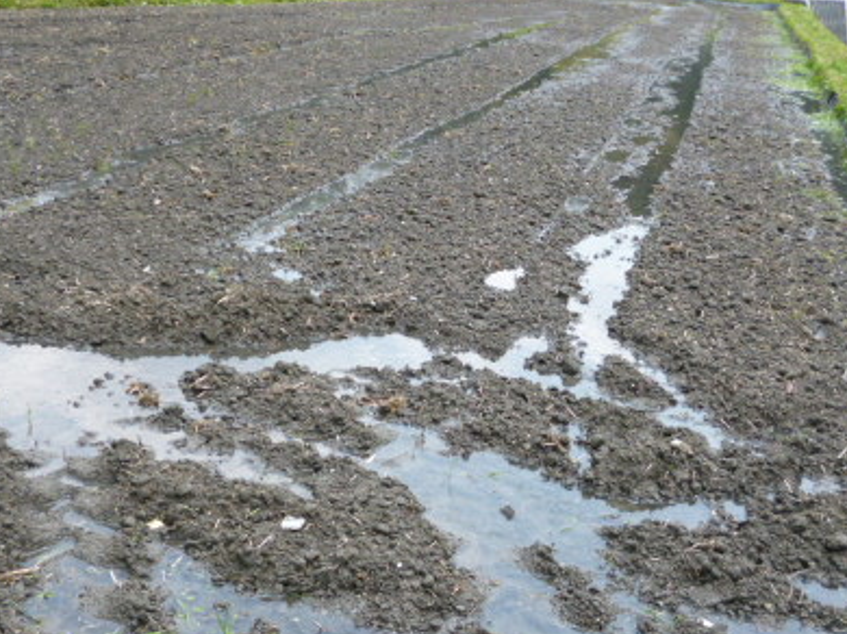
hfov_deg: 41.2
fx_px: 1125
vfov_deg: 31.4
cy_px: 389
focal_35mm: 46
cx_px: 460
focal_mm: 5
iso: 100
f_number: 3.1
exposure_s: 1/320
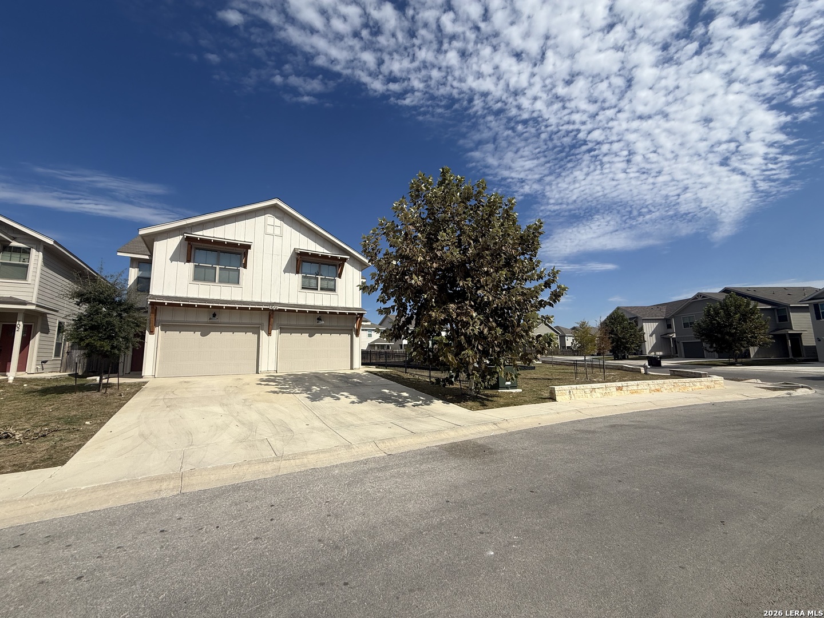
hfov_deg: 102.1
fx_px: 333
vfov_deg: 85.7
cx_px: 412
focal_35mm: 14
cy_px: 309
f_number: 2.2
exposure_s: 1/4425
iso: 50
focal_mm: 2.22
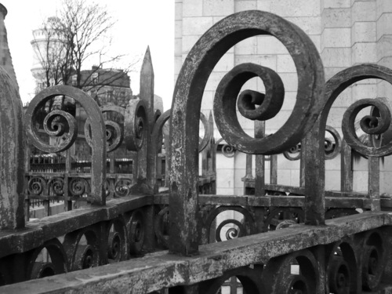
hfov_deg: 44.8
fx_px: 476
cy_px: 147
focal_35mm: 42
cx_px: 196
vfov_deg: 34.3
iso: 320
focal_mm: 6.9
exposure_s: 1/30
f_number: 3.3
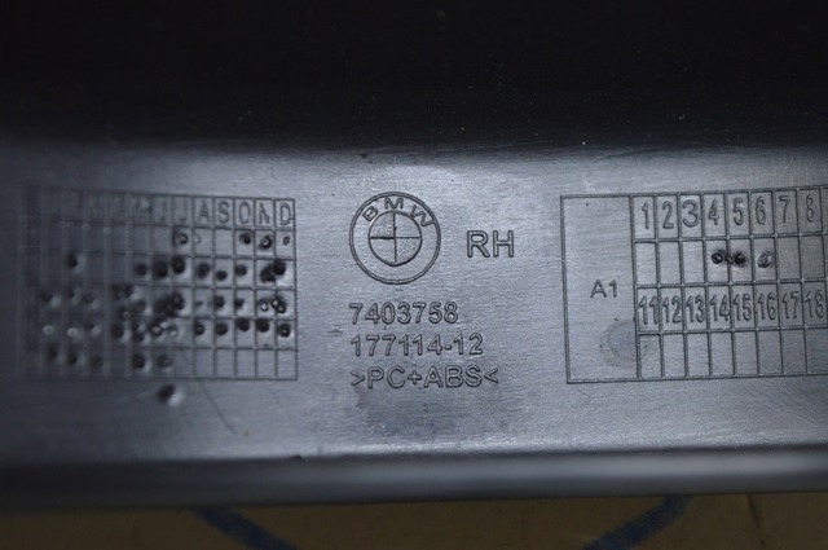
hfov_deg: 24.6
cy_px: 275
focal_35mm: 82
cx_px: 414
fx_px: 1895
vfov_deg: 16.5
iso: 400
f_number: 5.6
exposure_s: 1/40
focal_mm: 55
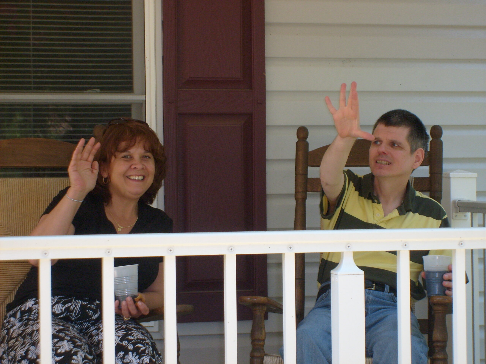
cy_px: 182
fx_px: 1488
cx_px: 243
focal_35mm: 106
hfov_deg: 18.5
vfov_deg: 14.0
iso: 100
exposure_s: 1/90
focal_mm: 17.4
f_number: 4.9
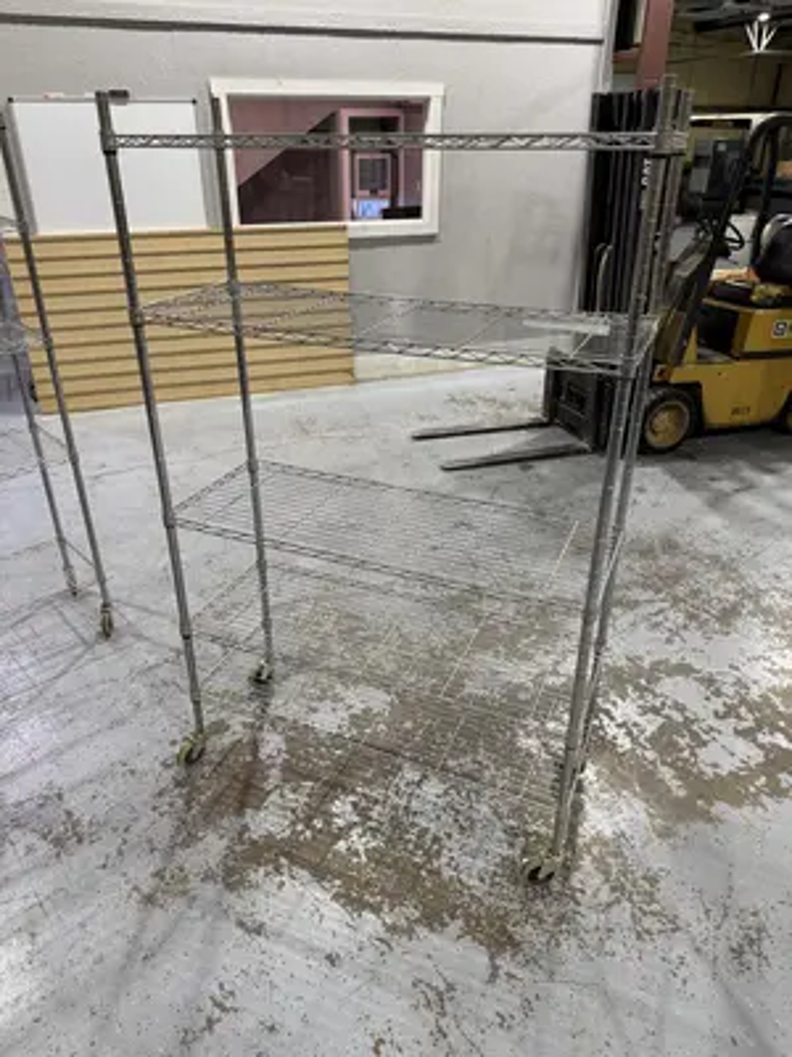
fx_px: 732
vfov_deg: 71.6
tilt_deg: -26.5
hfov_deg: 56.8
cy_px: 528
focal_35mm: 24
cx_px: 396
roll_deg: +0.9
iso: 125
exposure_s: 1/120
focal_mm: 6.76
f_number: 1.78
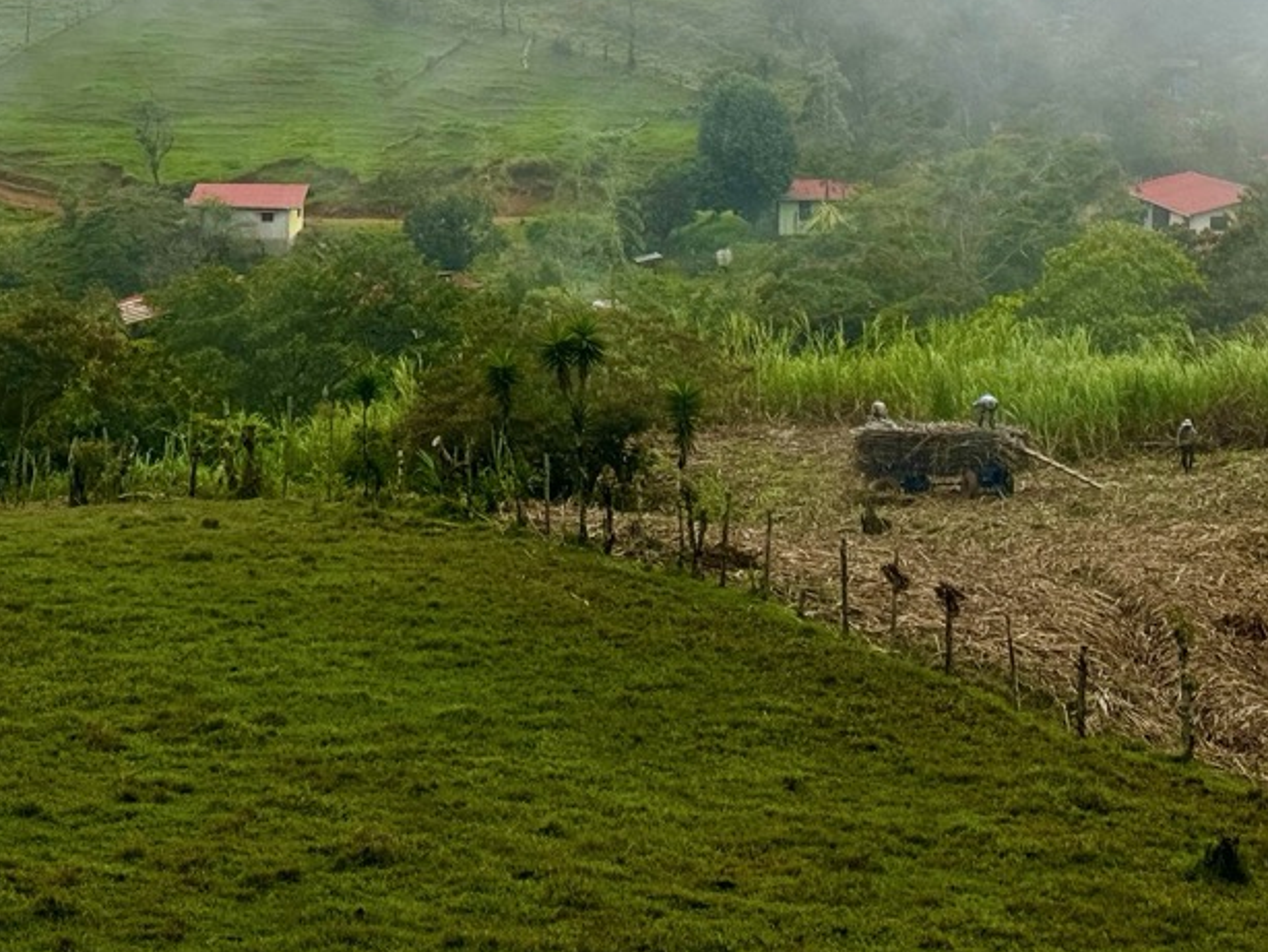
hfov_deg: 19.5
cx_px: 946
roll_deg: -0.5
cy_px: 2
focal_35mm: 100
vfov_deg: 14.6
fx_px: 3664
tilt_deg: -3.4
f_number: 1.78
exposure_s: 1/5376
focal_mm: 6.86
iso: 64
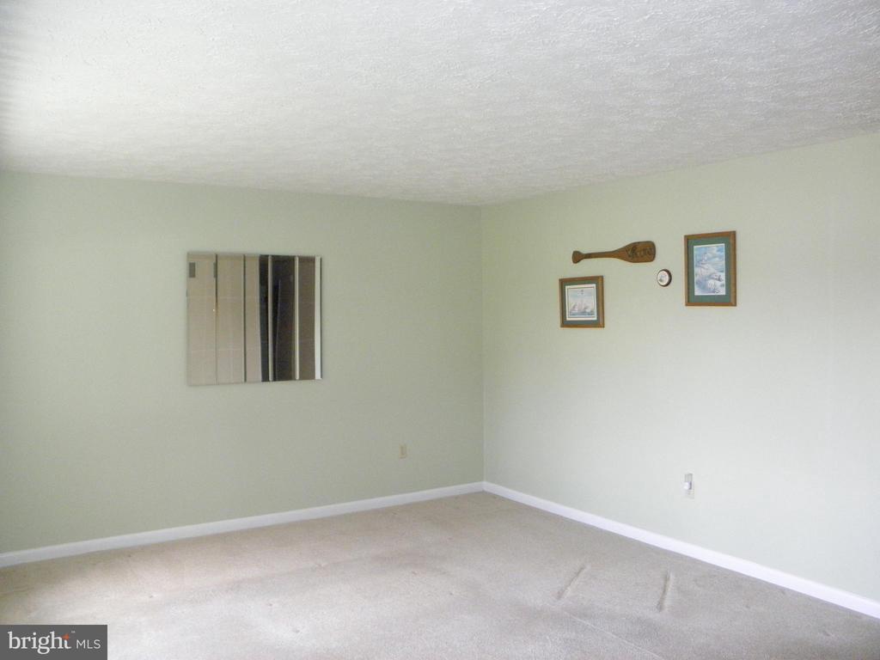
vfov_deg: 49.7
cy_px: 330
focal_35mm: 28
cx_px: 440
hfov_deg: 63.4
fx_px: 712
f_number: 3.5
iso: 400
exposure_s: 1/100
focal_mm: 5
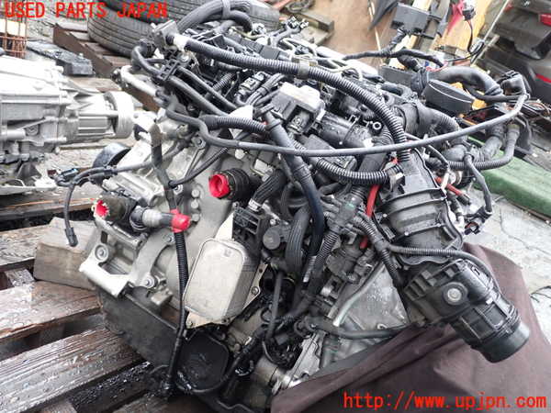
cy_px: 206
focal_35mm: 30
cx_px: 276
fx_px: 478
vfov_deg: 46.8
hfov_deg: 60.0
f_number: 2.3
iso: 200
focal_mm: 5.4
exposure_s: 1/60
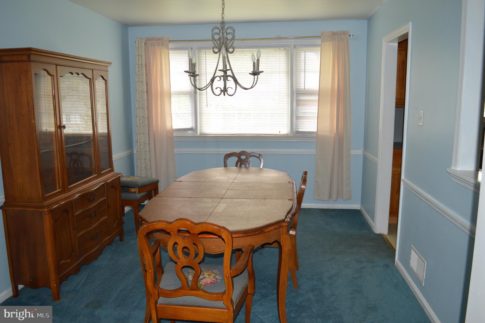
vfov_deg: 47.8
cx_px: 242
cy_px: 162
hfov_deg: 67.4
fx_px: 363
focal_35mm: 27
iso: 720
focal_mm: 18
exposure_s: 1/60
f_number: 3.5
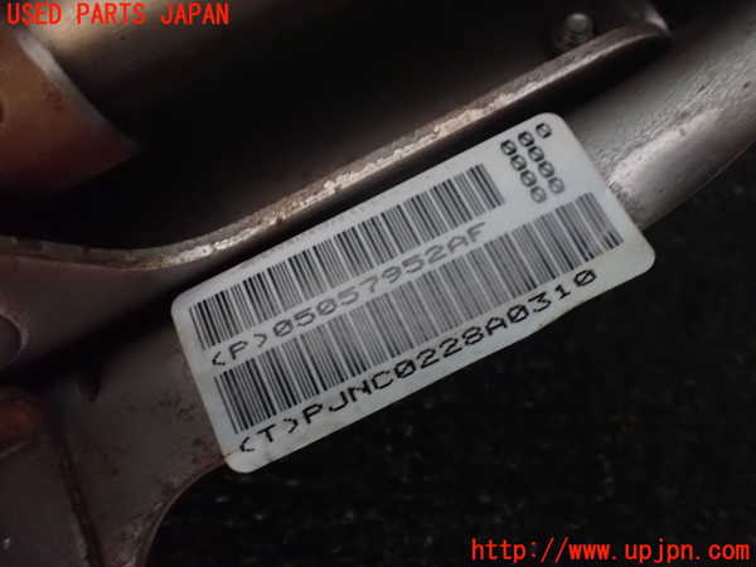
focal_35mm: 30
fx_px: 655
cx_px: 378
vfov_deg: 46.8
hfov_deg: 60.0
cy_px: 284
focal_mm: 5.4
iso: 1600
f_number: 2.3
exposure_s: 1/20
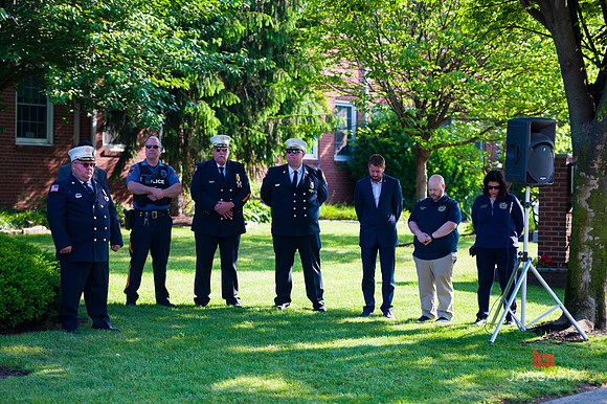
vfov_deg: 13.7
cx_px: 304
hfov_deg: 20.4
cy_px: 202
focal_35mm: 100
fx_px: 1685
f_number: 3.2
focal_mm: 100
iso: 200
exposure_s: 1/640
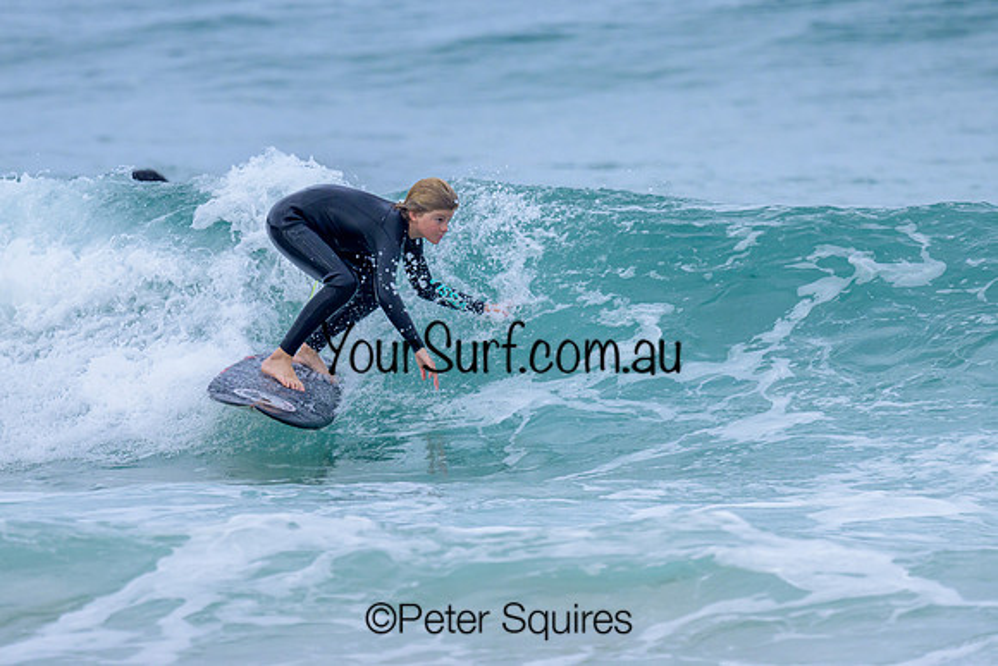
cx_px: 524
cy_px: 295
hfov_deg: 1.9
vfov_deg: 1.3
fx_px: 30477
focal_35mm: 1099
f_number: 6.3
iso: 640
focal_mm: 800
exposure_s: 1/2000
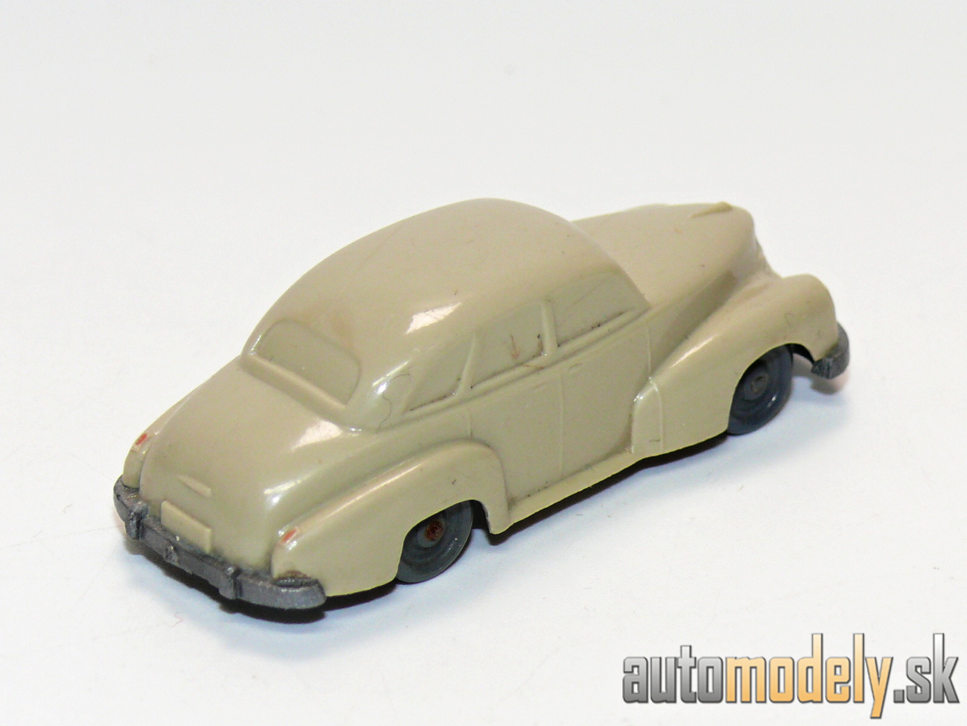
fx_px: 4386
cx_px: 484
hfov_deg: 12.6
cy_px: 363
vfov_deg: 9.5
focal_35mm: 157
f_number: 4
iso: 100
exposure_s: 1/30
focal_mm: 18.6
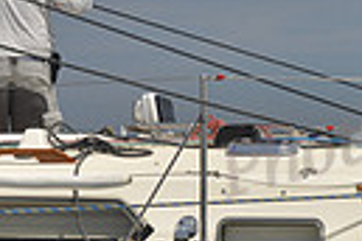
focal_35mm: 316
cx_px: 763
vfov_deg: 4.3
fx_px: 3177
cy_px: 231
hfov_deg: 6.3
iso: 400
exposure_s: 1/800
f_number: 7.1
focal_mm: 70
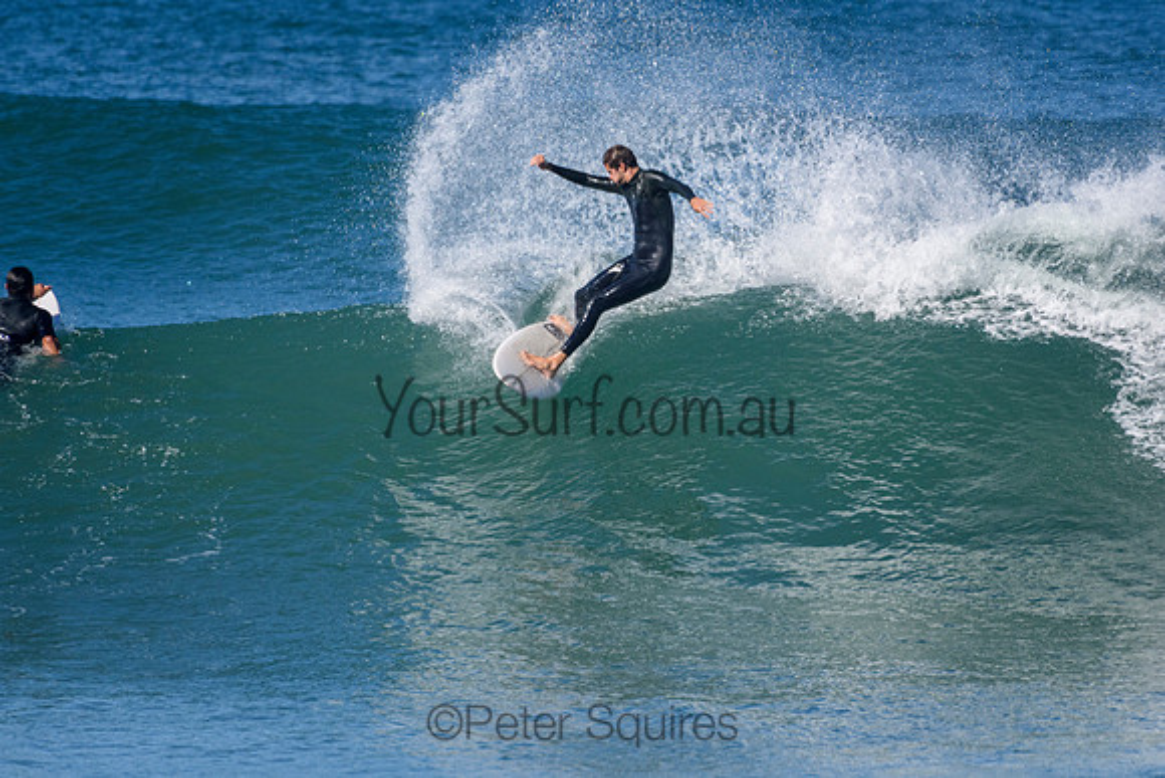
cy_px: 389
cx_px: 582
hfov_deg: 2.7
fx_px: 24279
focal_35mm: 750
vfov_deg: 1.8
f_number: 5.6
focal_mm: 500
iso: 640
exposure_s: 1/4000
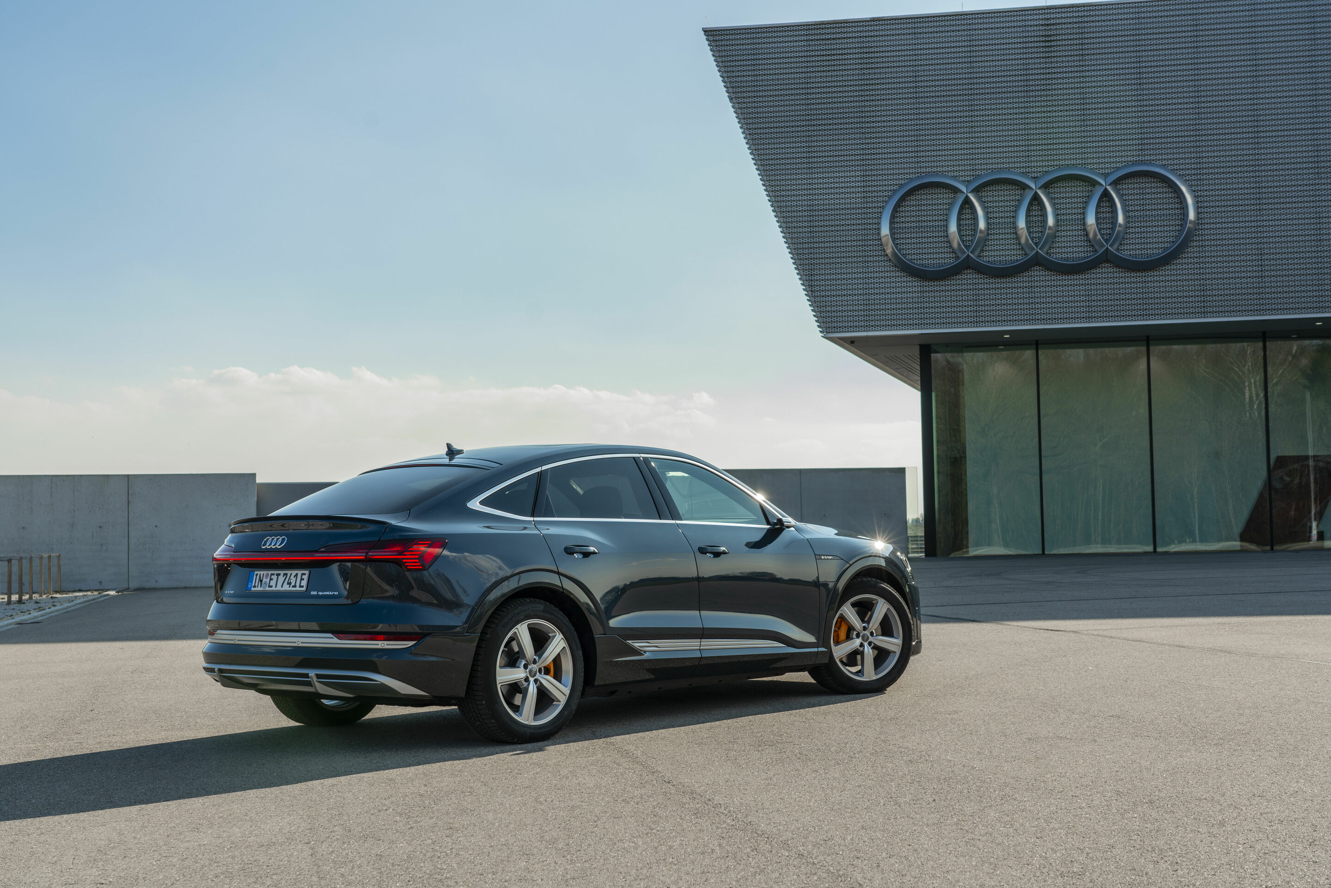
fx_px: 1701
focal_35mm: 46
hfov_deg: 42.7
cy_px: 444
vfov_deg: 29.3
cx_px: 666
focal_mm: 46
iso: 50
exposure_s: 1/250
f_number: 7.1
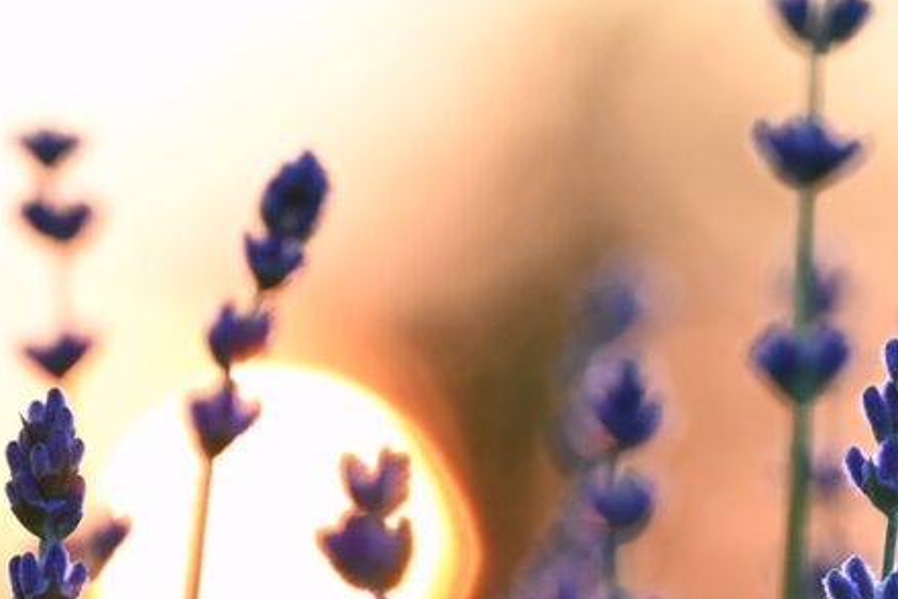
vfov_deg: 3.0
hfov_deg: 4.4
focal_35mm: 464
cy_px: 624
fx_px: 11573
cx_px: 637
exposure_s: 1/40
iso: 250
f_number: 7.1
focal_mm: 200
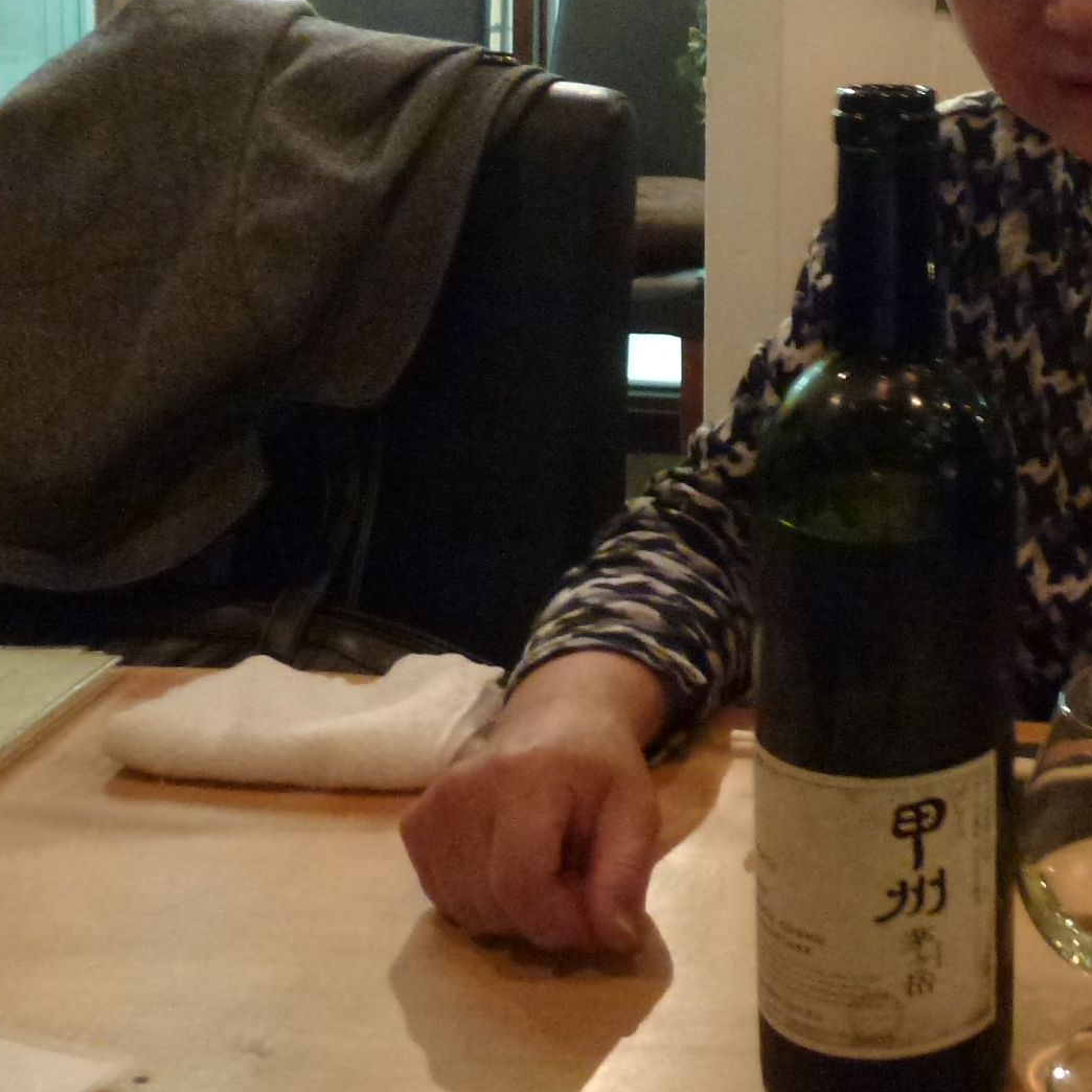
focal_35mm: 52
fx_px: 1856
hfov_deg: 29.9
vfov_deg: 31.8
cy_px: 190
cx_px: 1163
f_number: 3.3
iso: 400
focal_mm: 4.3
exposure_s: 1/5
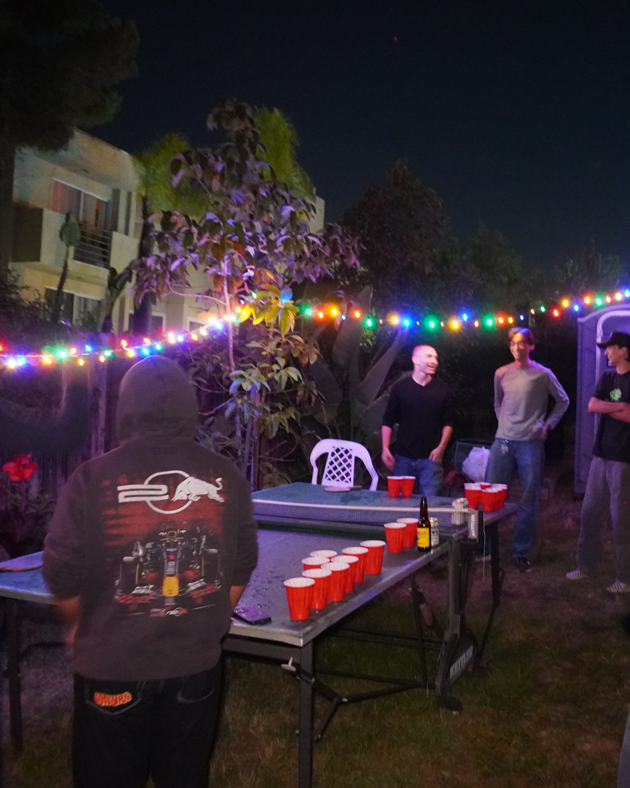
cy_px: 396
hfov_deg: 42.2
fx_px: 792
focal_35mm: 34
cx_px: 466
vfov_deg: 52.8
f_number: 3.5
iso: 6400
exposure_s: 1/13
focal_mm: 16
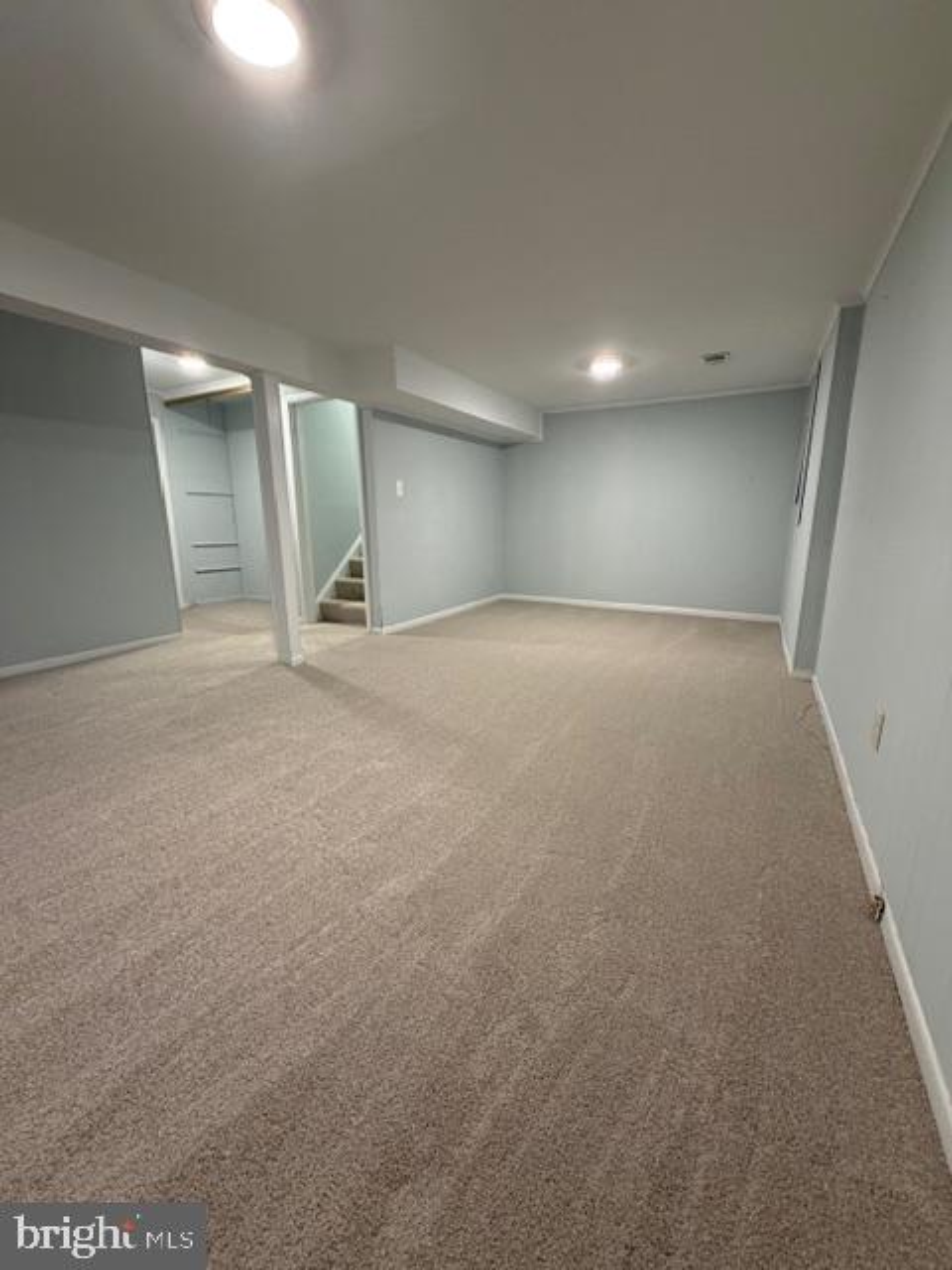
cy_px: 635
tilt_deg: -13.7
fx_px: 513
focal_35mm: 14
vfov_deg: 102.1
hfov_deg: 85.7
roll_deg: +0.5
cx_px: 476
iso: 320
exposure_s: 1/60
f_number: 2.2
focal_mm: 2.22
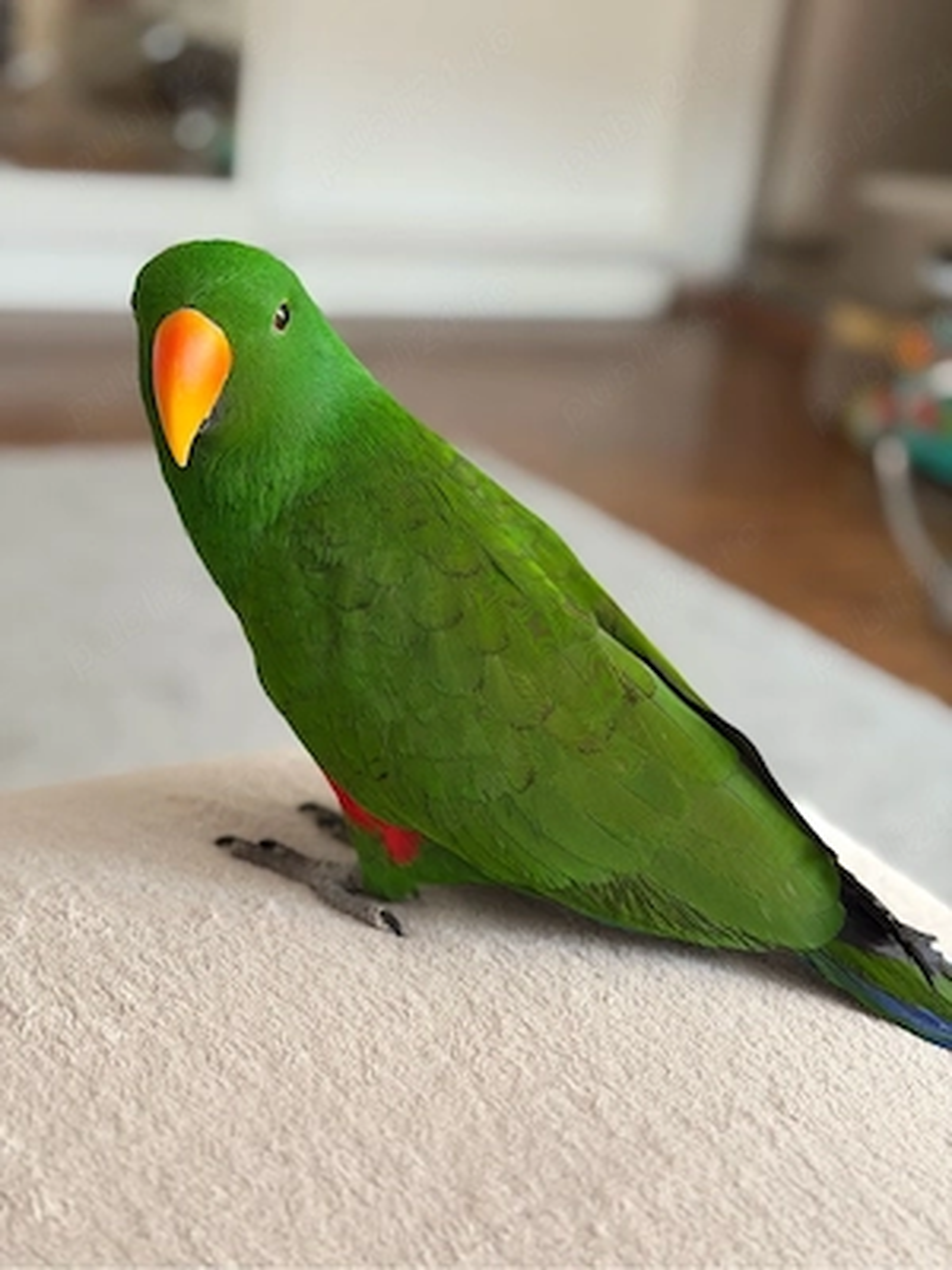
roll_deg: -8.4
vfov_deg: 39.7
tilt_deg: -21.1
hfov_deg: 30.3
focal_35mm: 48
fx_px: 1760
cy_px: 635
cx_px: 476
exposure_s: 1/60
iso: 200
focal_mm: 6.76
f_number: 1.78
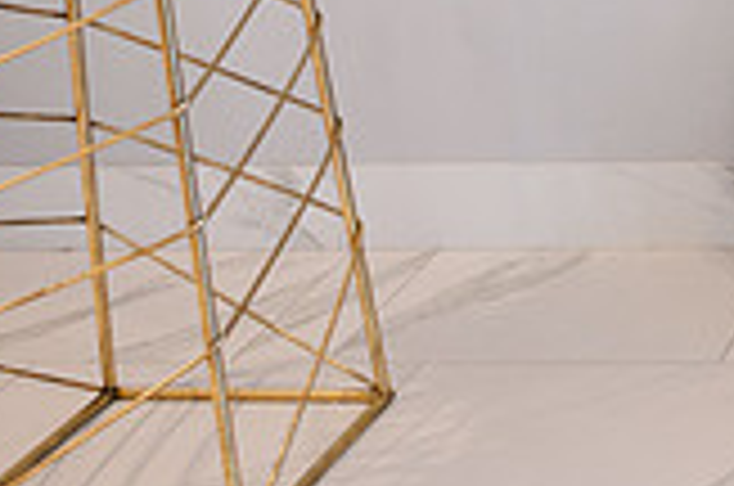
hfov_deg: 17.4
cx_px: 1202
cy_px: -212
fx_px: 2076
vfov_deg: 12.8
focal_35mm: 102
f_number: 4
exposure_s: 1/100
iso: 800
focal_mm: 28
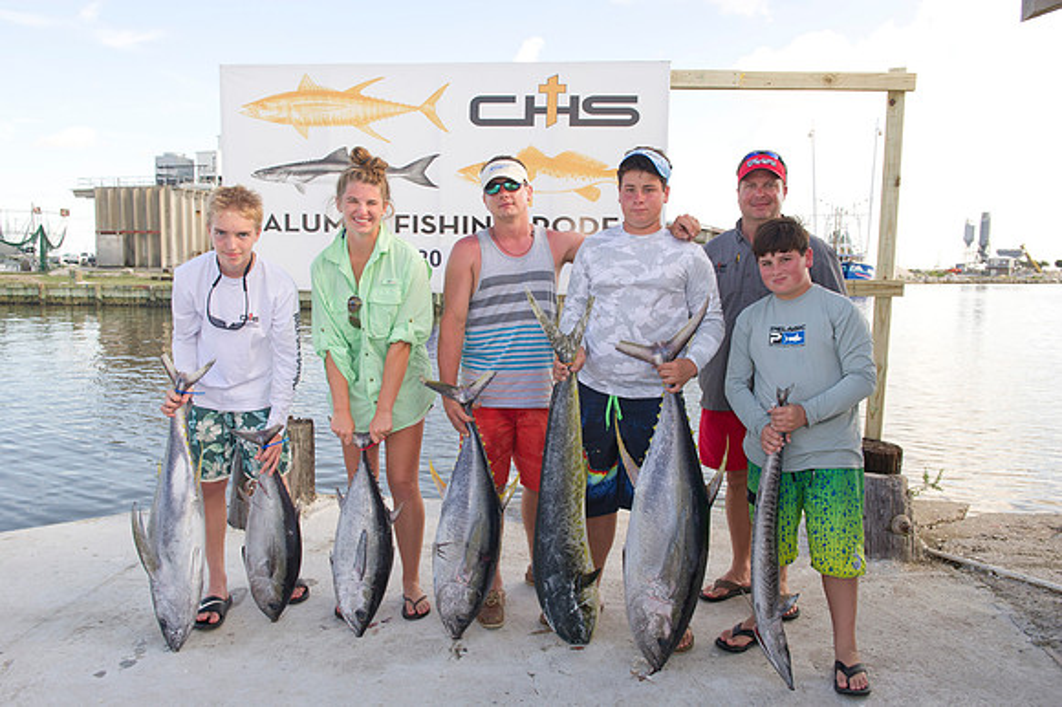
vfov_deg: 46.4
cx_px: 531
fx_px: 825
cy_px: 354
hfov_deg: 65.5
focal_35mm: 28
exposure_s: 1/250
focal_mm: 28
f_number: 8
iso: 400
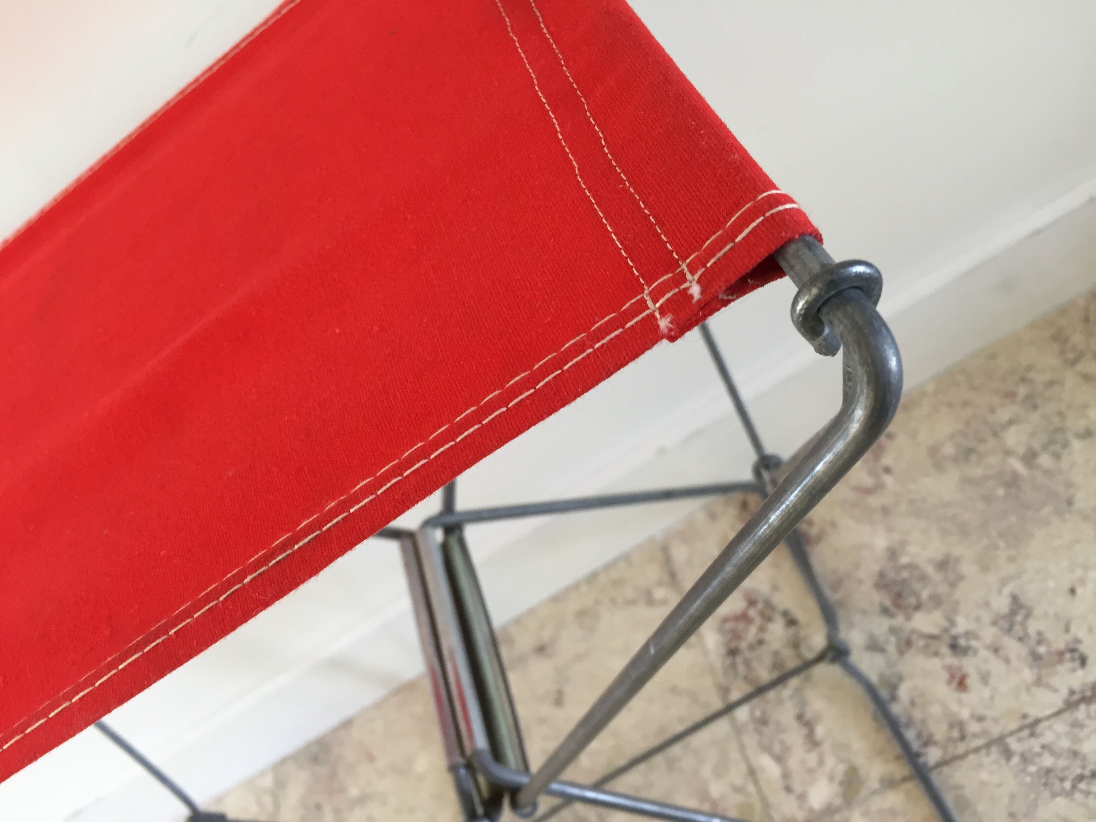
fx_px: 918
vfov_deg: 48.2
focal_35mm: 29
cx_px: 548
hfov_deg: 61.7
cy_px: 411
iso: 100
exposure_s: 1/33
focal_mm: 4.15
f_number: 2.2
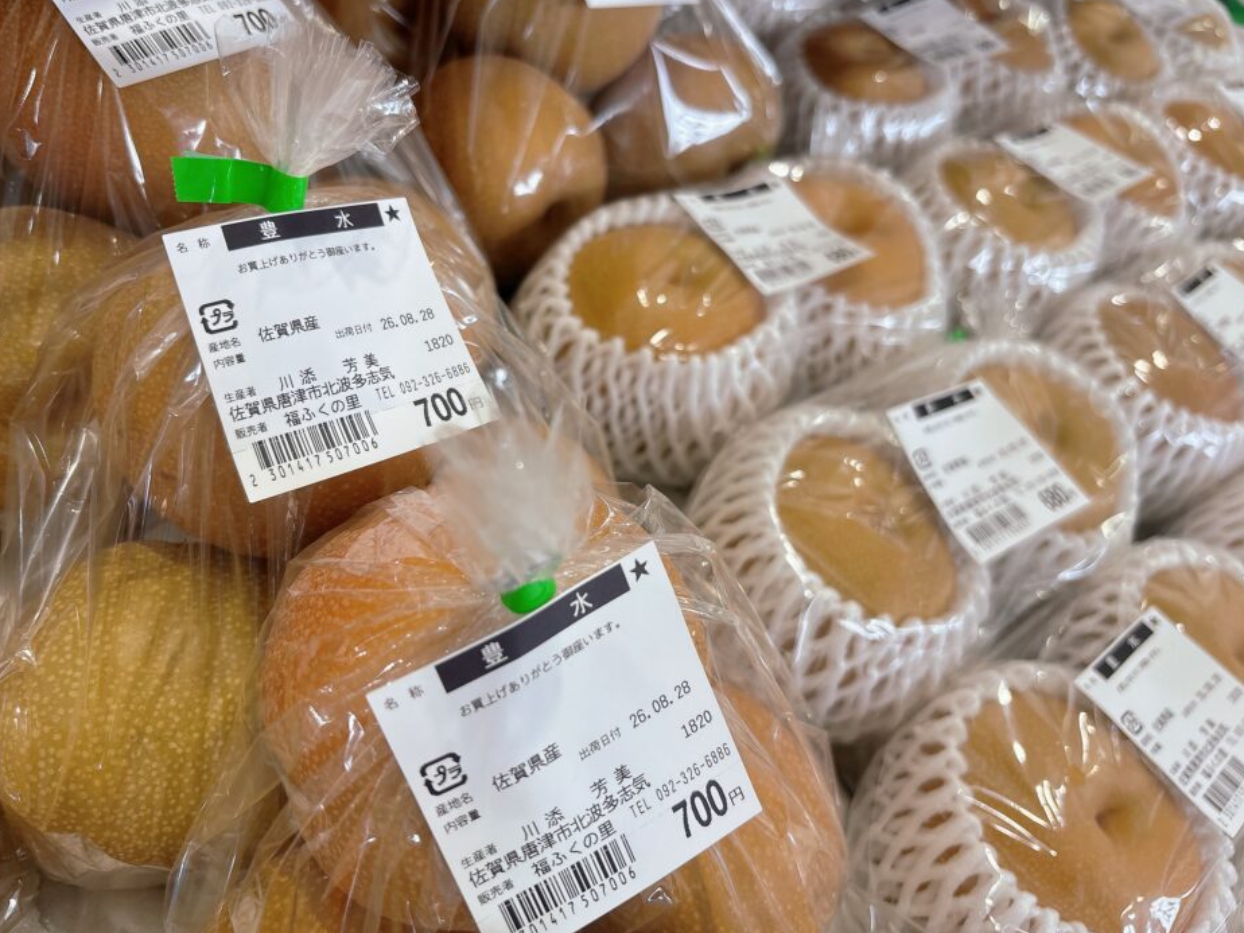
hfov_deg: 65.3
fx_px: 970
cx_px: 610
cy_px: 451
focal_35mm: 27
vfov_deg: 51.3
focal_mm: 5.96
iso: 80
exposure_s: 1/120
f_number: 1.6
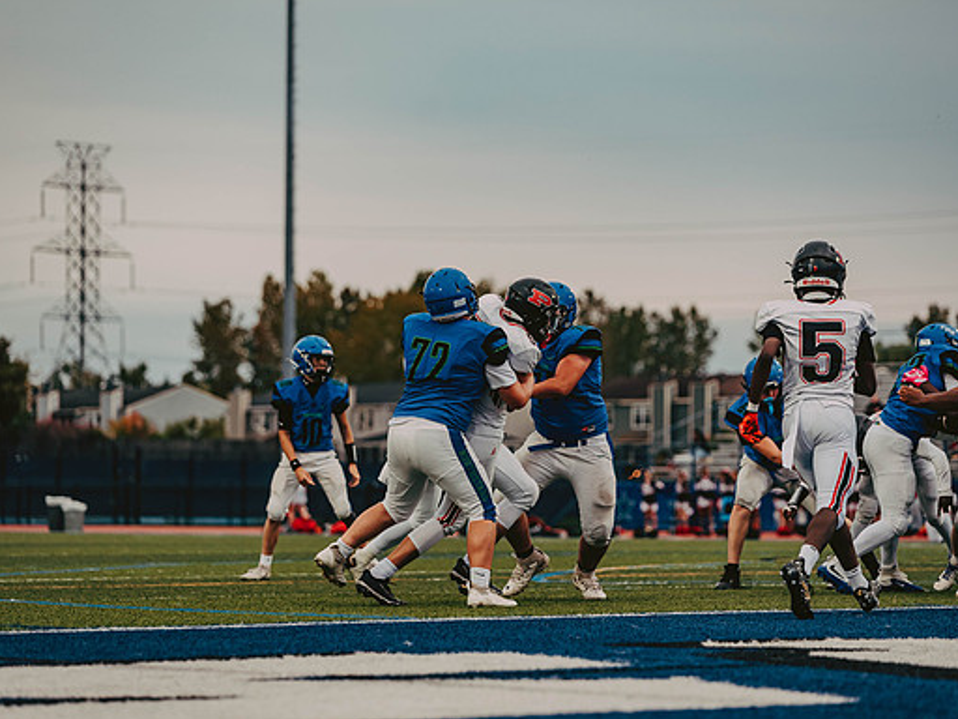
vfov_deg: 10.1
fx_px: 4068
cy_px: 359
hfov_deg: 13.4
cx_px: 492
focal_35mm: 147
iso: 800
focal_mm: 135
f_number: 3.2
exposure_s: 1/1000
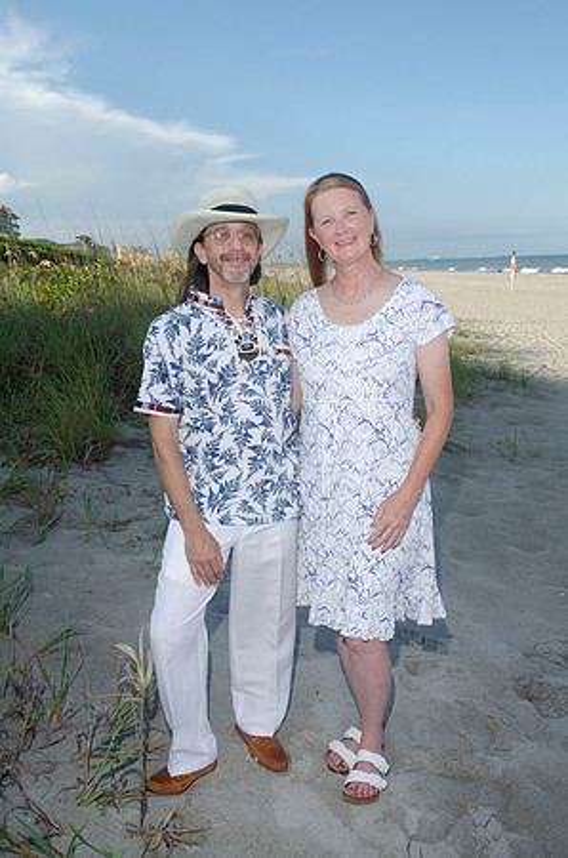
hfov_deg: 39.8
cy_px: 429
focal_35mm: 33
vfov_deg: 57.3
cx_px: 284
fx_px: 785
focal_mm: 22
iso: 100
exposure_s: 1/250
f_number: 8
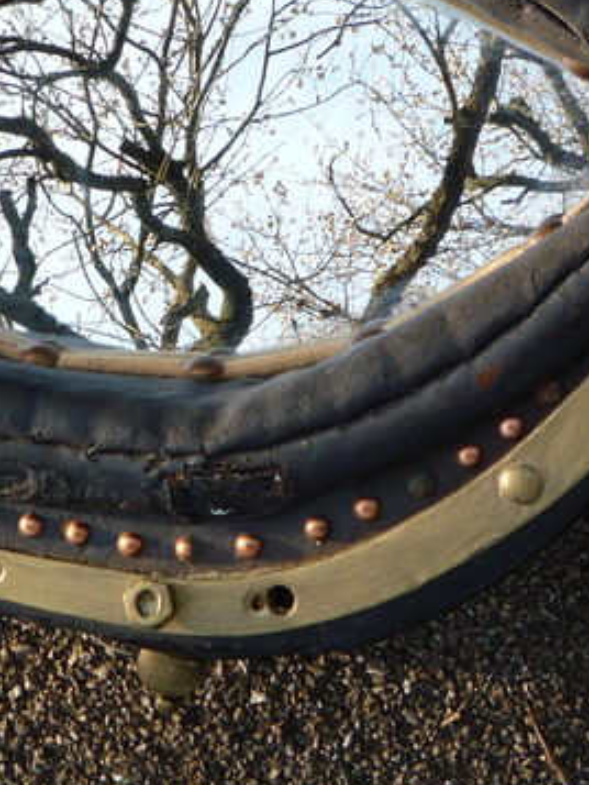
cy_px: 266
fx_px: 1905
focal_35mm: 84
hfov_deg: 17.3
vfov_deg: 23.2
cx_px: 26
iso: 100
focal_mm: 5.2
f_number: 4
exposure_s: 1/100
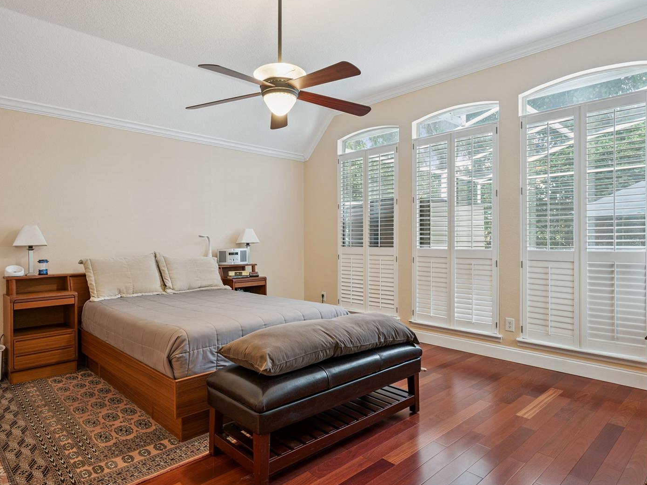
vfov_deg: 63.4
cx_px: 302
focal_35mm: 21
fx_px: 393
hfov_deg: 78.9
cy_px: 241
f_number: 9
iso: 200
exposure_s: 1/1.25
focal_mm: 19
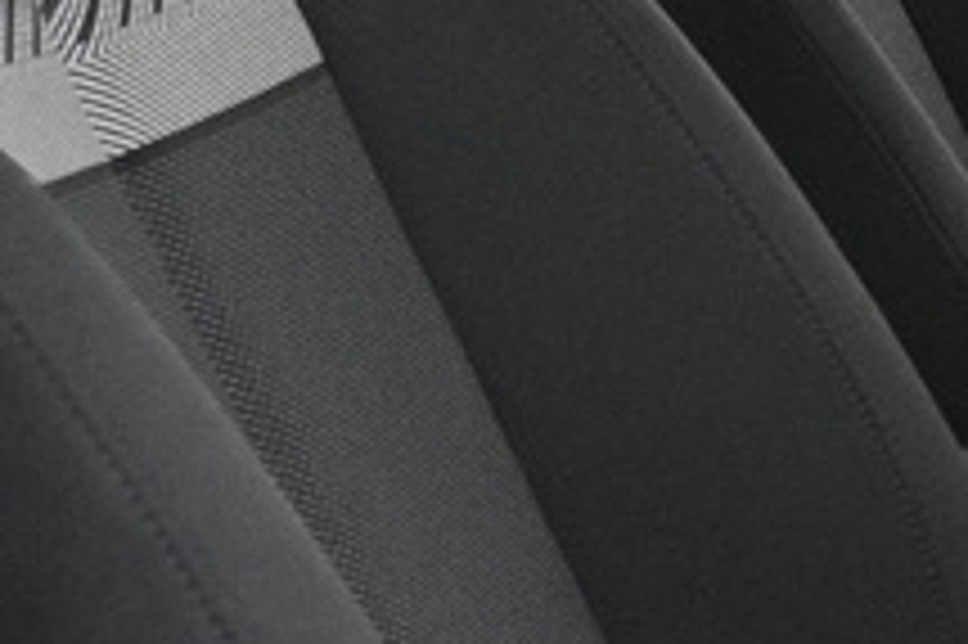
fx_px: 4863
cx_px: 1774
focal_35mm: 181
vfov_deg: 7.5
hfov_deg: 10.6
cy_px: 617
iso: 1600
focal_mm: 16
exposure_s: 1/25
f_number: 3.5
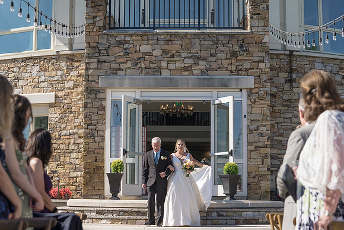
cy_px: 120
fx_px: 705
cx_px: 174
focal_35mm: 74
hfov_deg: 27.4
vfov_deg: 18.5
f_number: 4
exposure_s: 1/800
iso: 100
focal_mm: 70
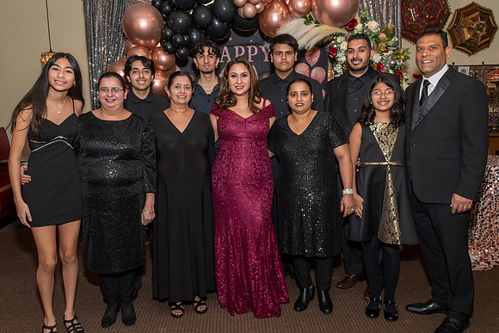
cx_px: 241
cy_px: 151
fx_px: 402
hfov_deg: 63.6
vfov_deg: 44.9
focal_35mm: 29
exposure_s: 1/250
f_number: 9
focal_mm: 17
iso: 500
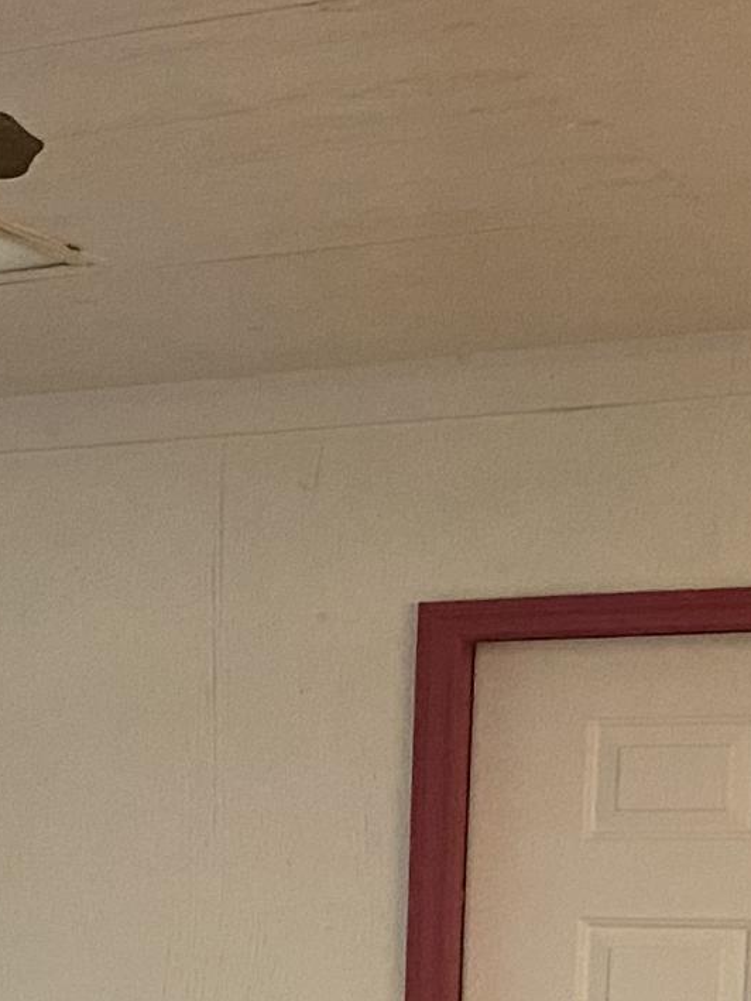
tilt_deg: -4.6
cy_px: 1134
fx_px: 3181
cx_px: -1155
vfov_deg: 17.2
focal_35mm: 110
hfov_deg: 11.0
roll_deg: -0.3
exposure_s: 1/60
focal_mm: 4.25
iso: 320
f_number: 1.8
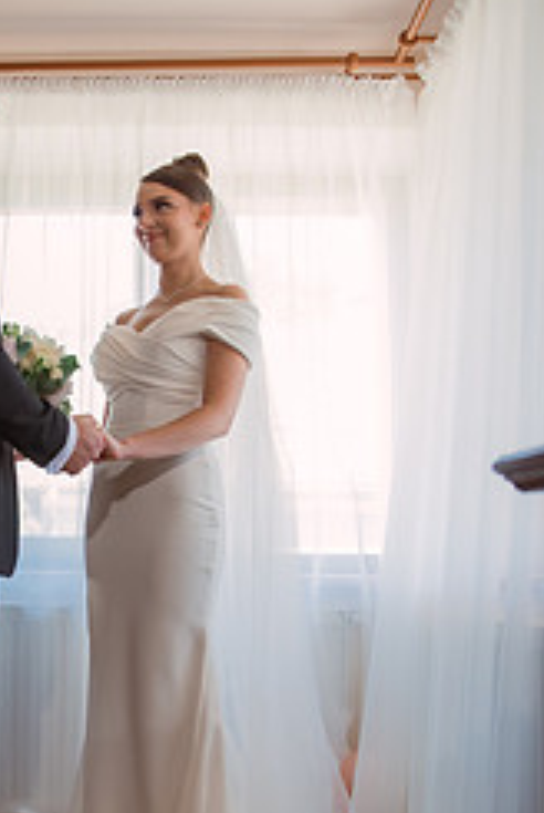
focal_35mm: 44
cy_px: 498
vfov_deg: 44.2
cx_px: 60
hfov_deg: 29.4
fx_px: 994
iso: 800
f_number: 2.8
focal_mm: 24
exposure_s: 1/320
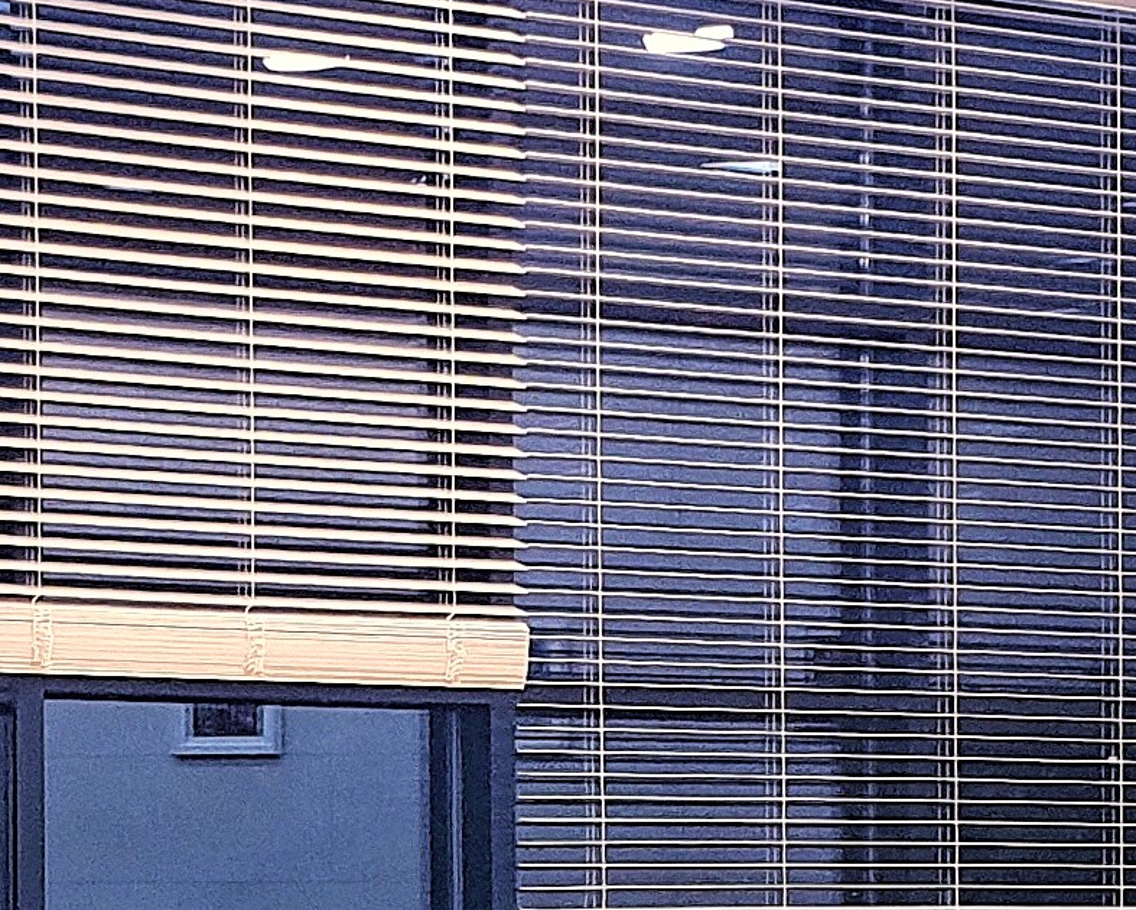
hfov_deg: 14.7
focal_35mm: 130
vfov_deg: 11.8
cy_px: 855
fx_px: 4372
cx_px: 225
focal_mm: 4.3
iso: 160
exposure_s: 1/60
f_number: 2.4
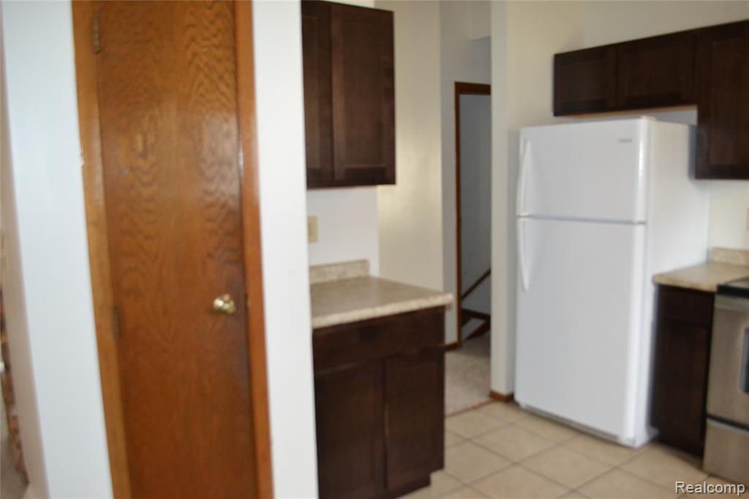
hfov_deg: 67.4
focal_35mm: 27
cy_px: 250
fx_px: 562
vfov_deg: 47.9
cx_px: 374
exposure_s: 1/60
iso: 1600
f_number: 3.5
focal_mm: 18
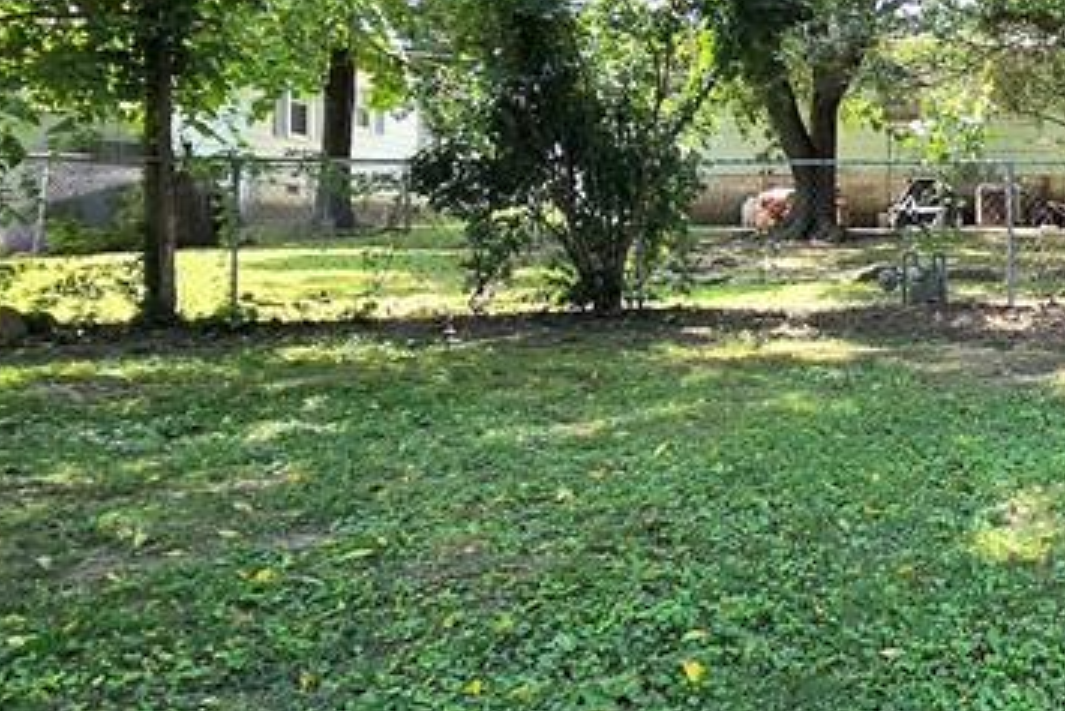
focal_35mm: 39
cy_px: 291
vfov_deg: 34.1
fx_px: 1154
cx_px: 1248
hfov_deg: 38.2
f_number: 2.2
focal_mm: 2.2
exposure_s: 1/370
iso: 100
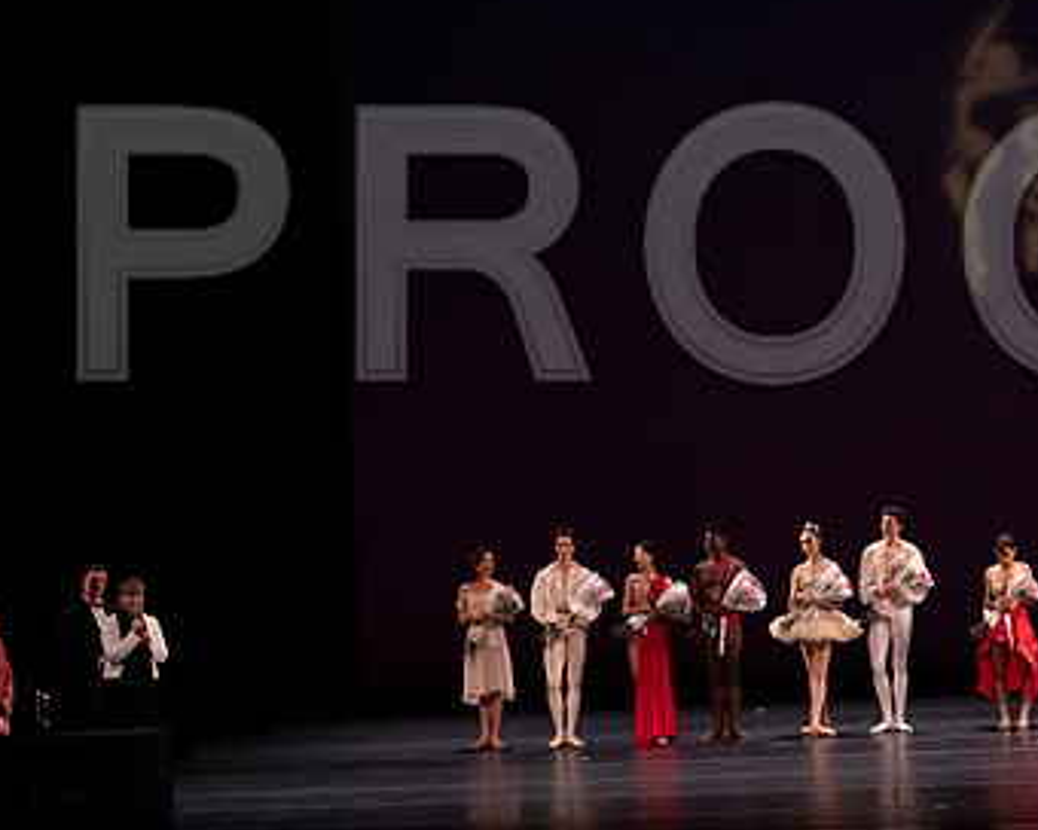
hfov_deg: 12.0
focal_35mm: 160
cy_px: 252
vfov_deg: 9.6
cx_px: 751
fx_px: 4915
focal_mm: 100
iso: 12800
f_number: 13
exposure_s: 1/320
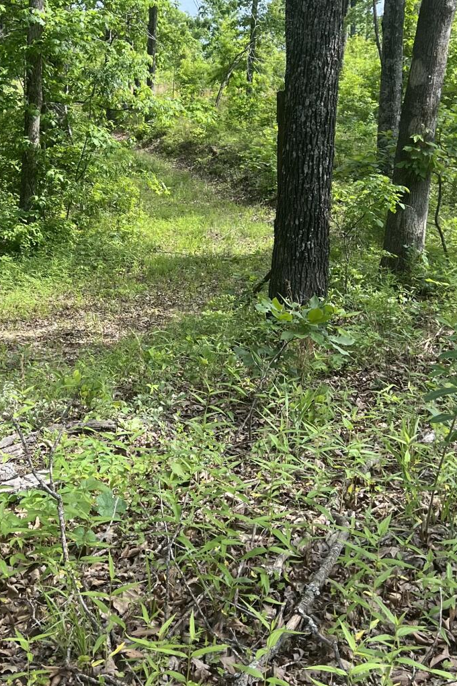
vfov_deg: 37.3
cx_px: 120
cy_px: 252
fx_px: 1009
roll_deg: -1.0
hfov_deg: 25.2
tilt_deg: -7.3
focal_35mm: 53
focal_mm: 5.7
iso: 50
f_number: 1.5
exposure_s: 1/803
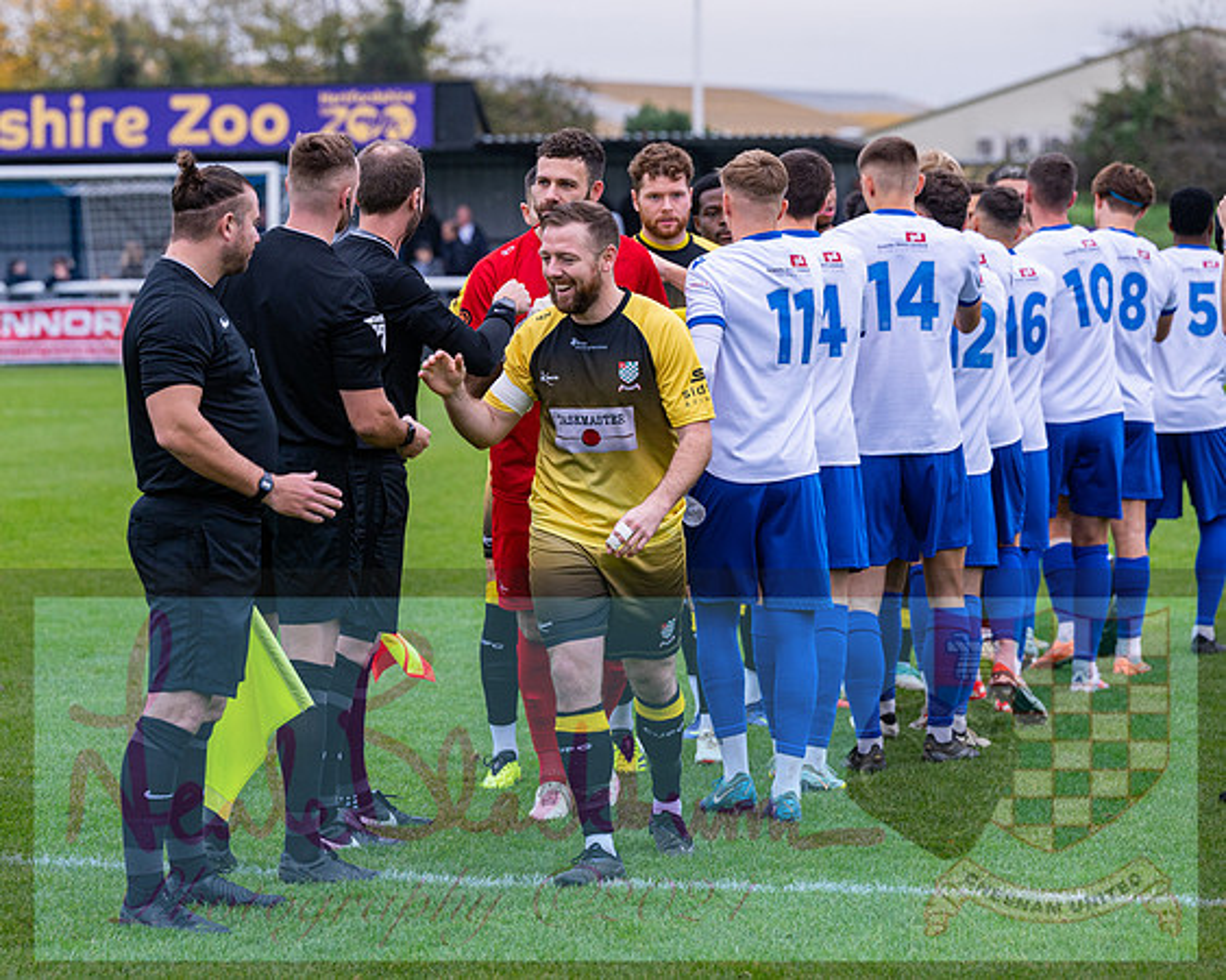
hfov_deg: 13.0
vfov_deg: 10.4
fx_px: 5398
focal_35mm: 149
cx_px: 480
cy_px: 496
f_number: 4.5
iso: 640
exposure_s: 1/400
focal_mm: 130
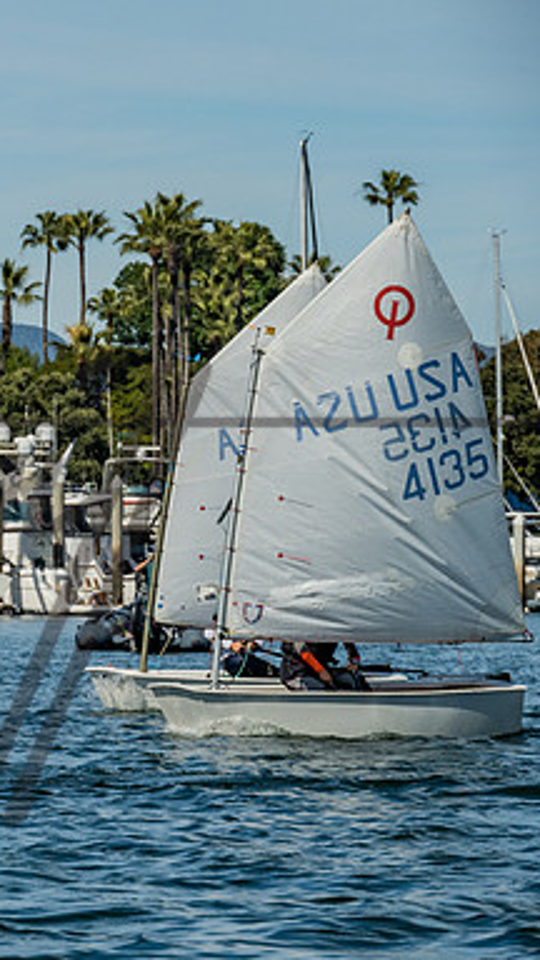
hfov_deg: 4.4
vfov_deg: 7.8
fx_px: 7051
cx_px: -268
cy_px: 562
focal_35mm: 277
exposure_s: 1/500
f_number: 10
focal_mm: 150
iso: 250
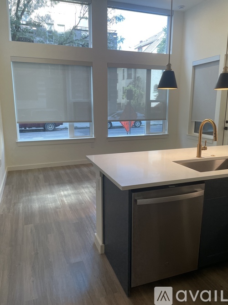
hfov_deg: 53.0
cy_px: 152
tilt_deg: -11.5
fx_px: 228
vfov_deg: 67.3
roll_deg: -0.4
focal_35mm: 26
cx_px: 114
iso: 80
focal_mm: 4.2
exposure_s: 1/120
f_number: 1.6
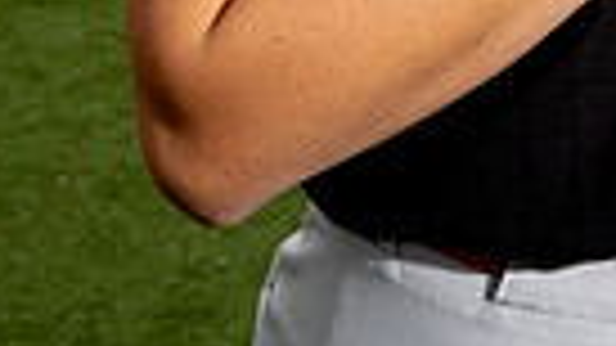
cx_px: 540
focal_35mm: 120
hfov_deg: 17.6
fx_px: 1960
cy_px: -539
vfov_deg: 8.9
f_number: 8
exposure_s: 1/250
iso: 125
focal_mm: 35
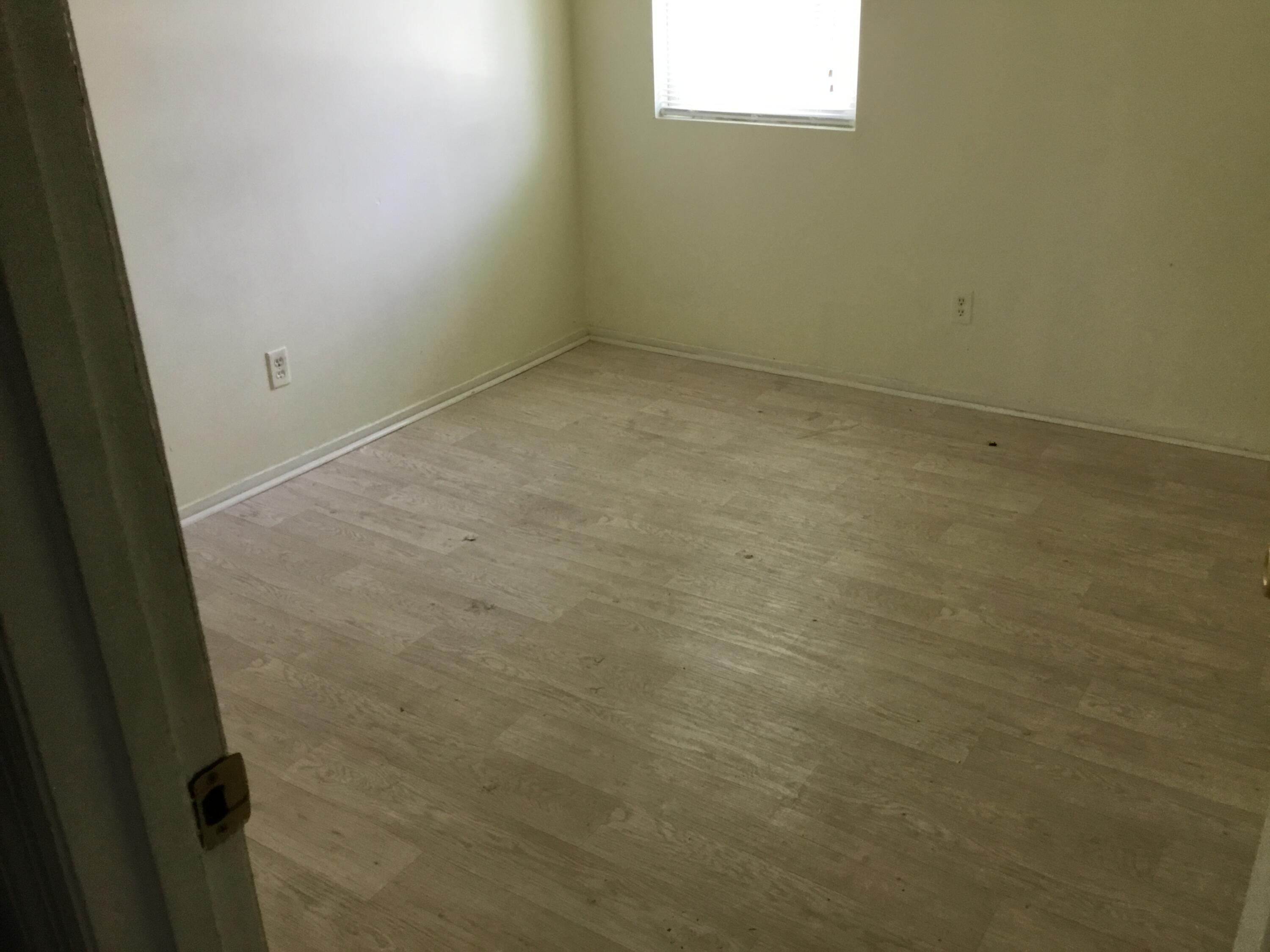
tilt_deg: -24.2
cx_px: 635
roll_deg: +0.4
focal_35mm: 31
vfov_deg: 45.4
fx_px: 1137
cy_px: 476
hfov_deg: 58.4
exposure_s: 1/30
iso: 50
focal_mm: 3.3
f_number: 2.4
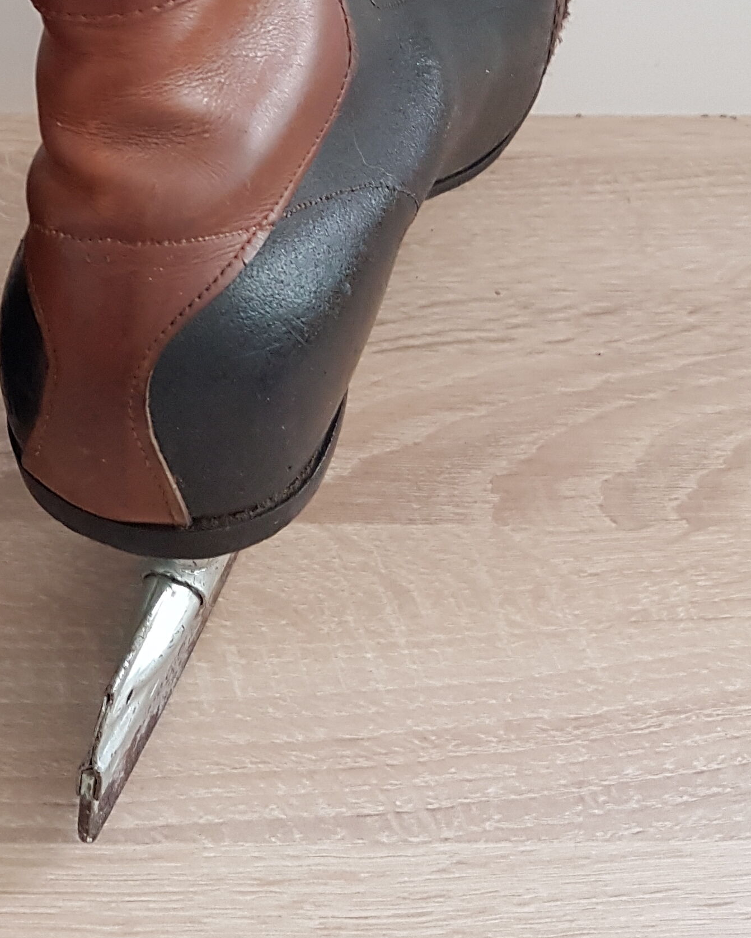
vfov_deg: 29.7
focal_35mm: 61
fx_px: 1694
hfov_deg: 23.7
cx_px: -35
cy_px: 105
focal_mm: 4.2
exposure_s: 1/25
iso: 160
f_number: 1.7
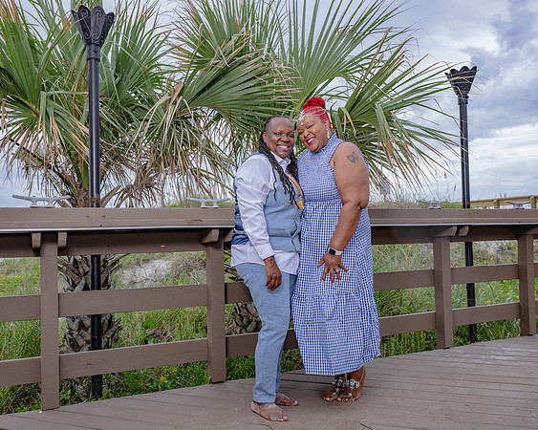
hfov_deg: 56.7
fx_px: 498
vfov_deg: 46.7
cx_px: 254
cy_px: 221
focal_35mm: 31
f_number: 5.6
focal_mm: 27
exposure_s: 1/500
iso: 200
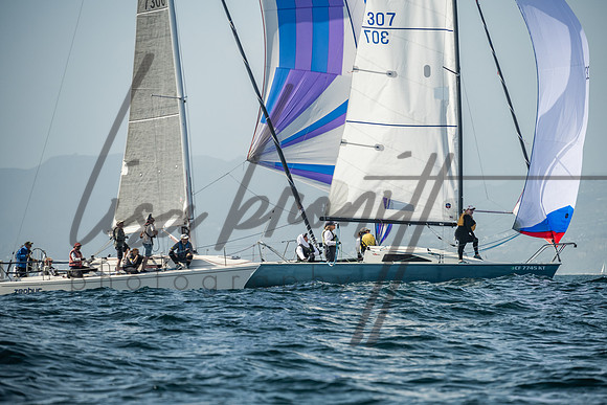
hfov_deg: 9.5
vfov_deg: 6.4
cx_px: 326
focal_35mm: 216
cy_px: 217
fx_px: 3639
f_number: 6.3
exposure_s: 1/1000
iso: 320
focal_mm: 200
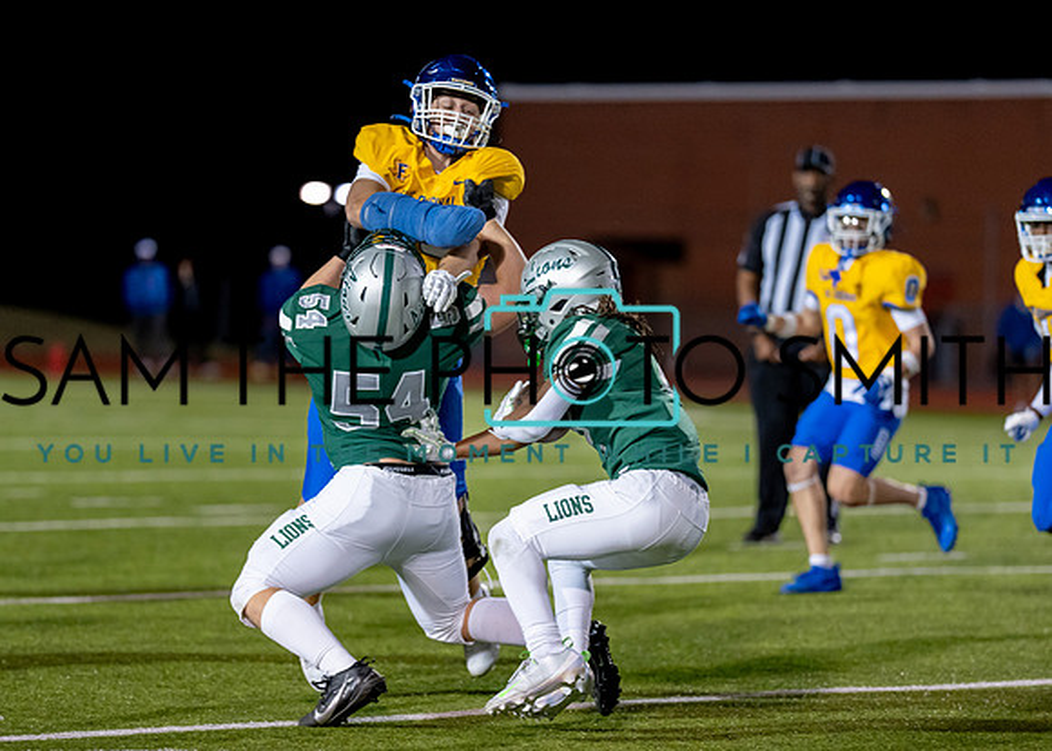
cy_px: 425
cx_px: 491
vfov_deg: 7.2
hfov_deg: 10.1
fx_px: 5945
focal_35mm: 199
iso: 1600
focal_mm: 135
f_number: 1.8
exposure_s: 1/1250
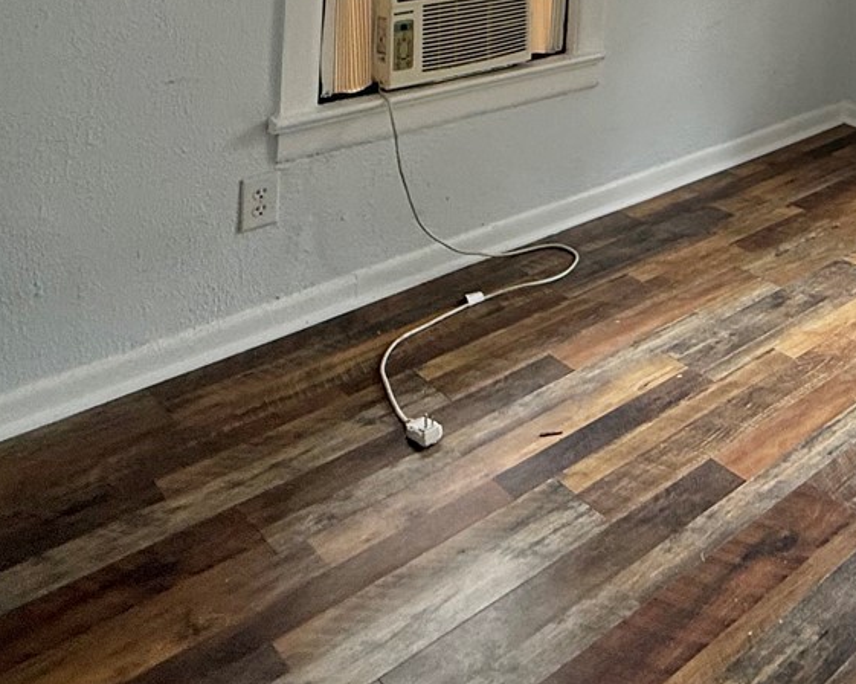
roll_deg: -1.0
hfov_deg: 39.2
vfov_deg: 30.3
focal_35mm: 39
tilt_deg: +1.4
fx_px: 987
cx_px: 922
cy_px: -205
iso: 125
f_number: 2.2
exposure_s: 1/99
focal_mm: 2.22
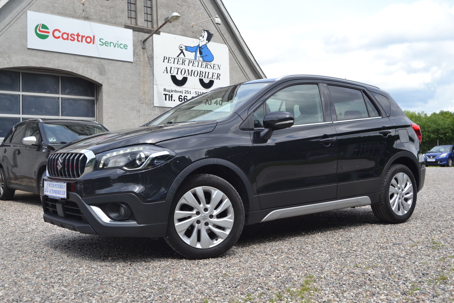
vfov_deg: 34.2
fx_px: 492
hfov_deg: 49.6
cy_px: 152
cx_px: 227
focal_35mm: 39
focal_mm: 26
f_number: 7.1
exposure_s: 1/200
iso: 100
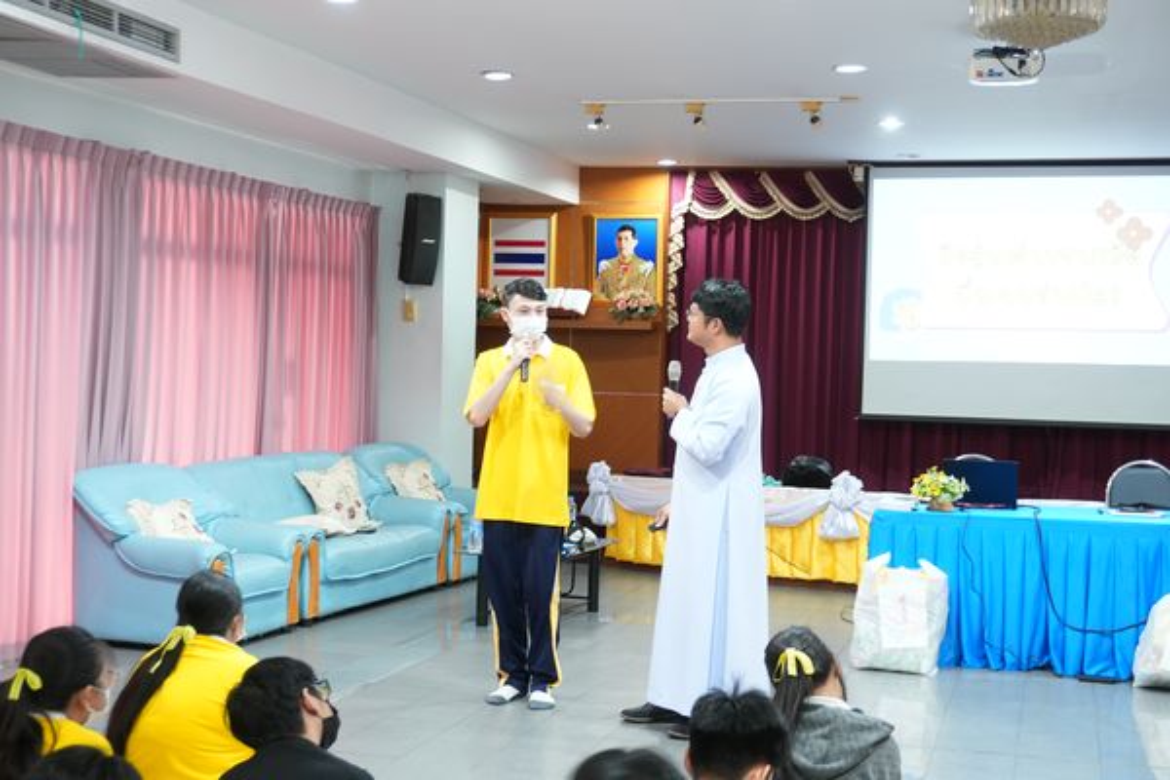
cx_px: 585
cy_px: 390
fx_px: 1657
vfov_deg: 26.5
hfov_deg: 38.9
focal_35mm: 51
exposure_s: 1/6
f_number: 5
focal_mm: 34
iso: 500
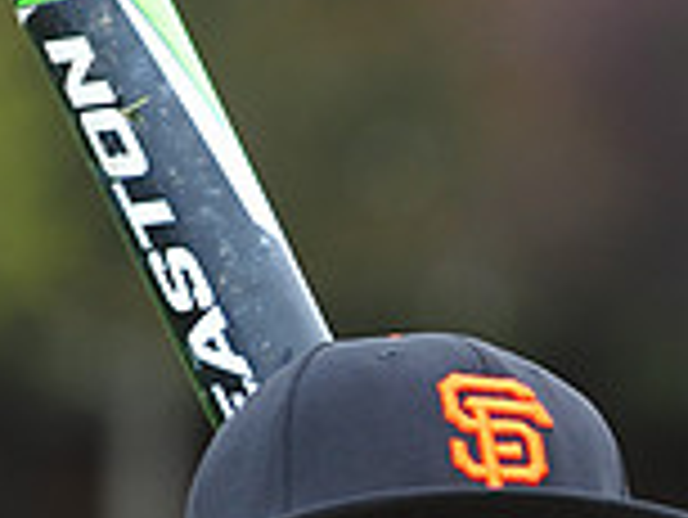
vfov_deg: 2.5
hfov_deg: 3.3
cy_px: 1000
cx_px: 486
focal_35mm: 600
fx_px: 11934
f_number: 5
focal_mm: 165
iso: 400
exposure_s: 1/320
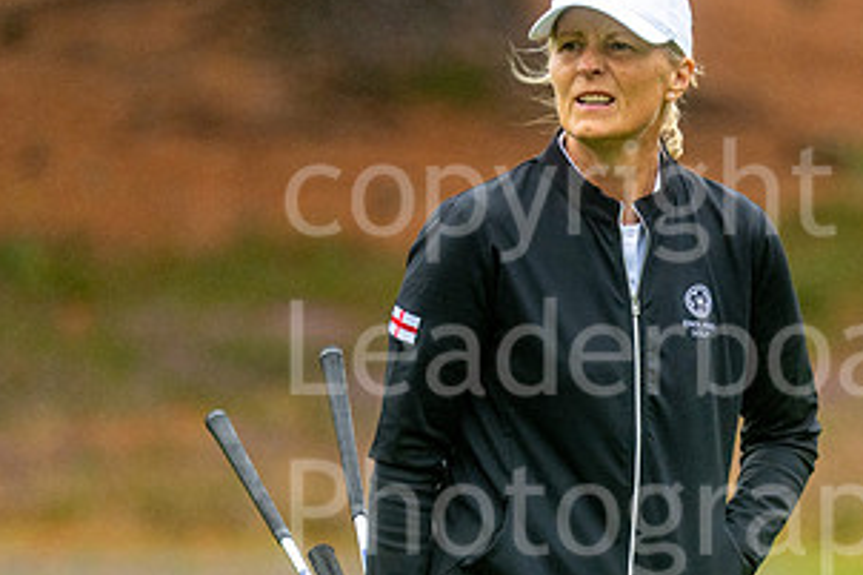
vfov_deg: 1.6
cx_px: 660
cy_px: 375
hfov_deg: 2.4
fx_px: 20700
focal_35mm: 864
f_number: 4
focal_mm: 300
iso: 800
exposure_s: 1/1000
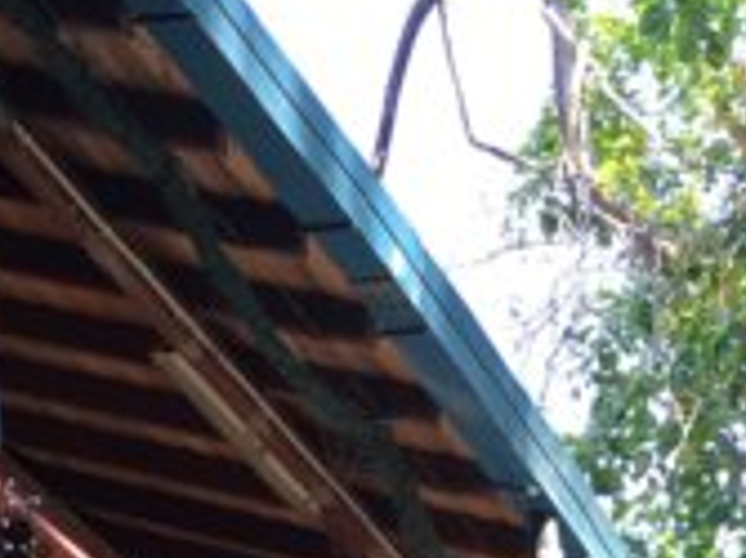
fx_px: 2993
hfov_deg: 14.1
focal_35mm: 139
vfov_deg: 9.7
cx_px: 648
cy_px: 1210
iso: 25
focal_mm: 4.15
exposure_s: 1/103
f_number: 2.2
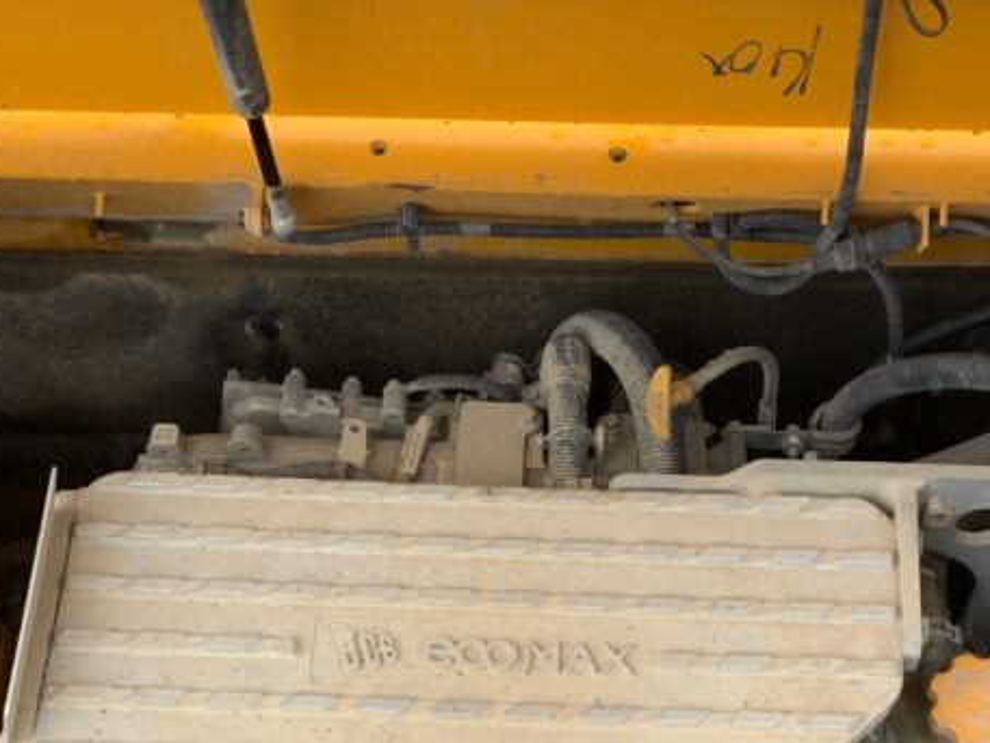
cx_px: 574
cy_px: 641
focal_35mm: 65
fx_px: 1859
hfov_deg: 29.8
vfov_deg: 22.2
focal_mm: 3
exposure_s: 1/122
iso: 40
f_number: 1.8
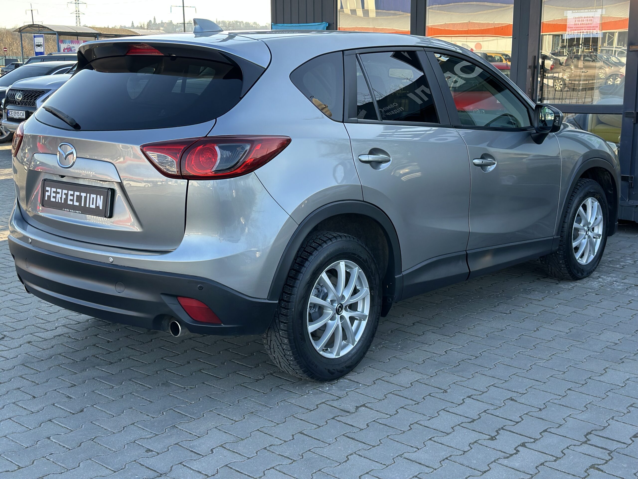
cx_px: 319
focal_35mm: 48
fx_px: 885
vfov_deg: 30.3
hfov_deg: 39.7
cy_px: 240
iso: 80
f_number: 1.78
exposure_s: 1/584
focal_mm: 6.86
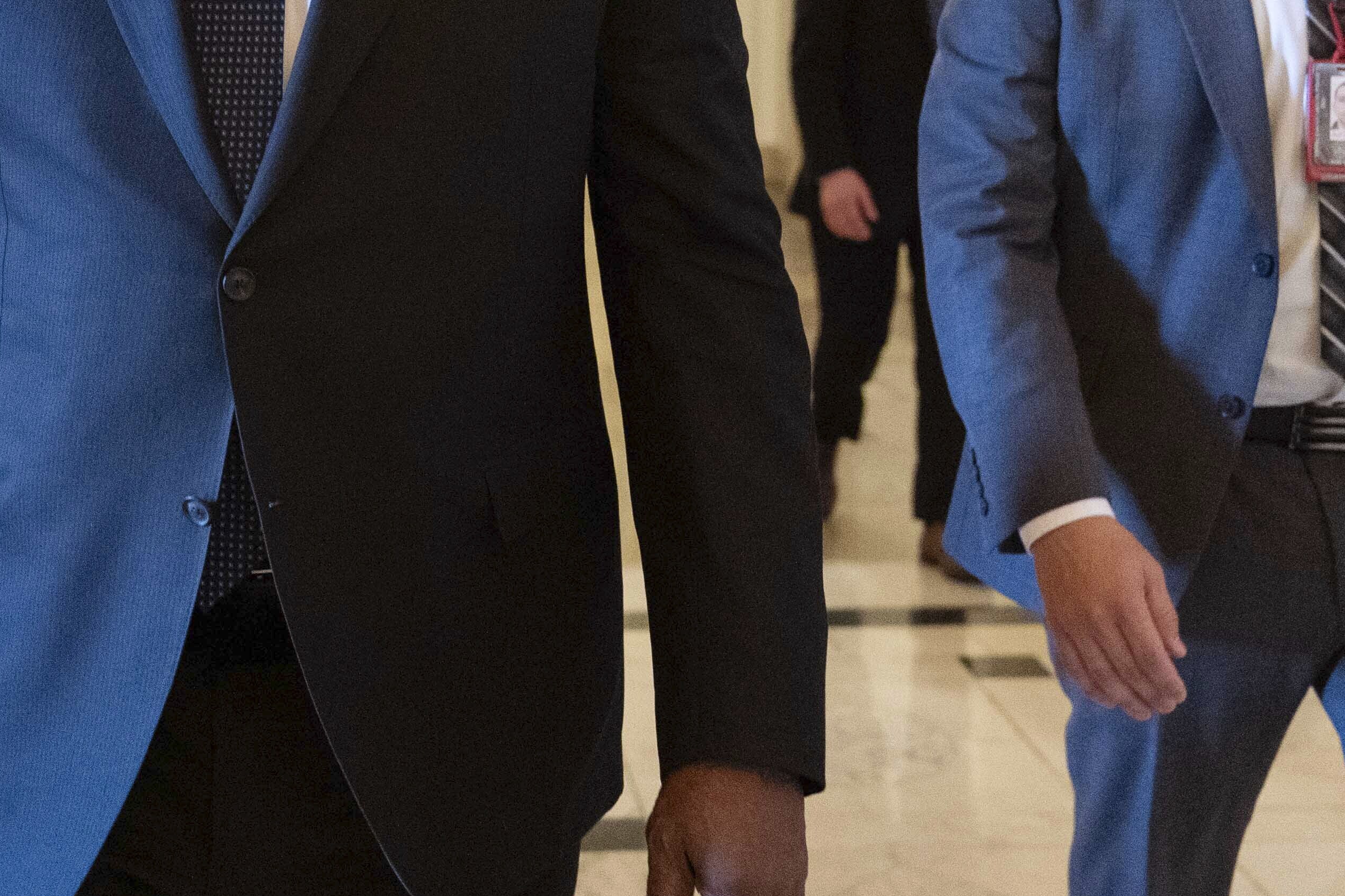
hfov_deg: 28.8
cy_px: 178
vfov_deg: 19.5
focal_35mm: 69
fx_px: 2578
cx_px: 326
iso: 5000
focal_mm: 29
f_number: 3.2
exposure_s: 1/320
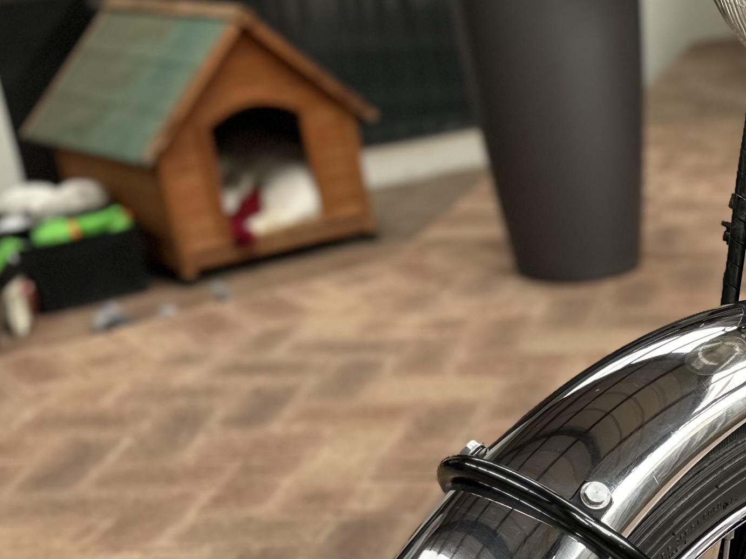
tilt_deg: -23.1
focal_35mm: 70
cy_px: 445
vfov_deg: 20.8
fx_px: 1509
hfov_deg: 24.6
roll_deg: +2.7
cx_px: 942
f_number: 1.78
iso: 80
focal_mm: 6.86
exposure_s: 1/121
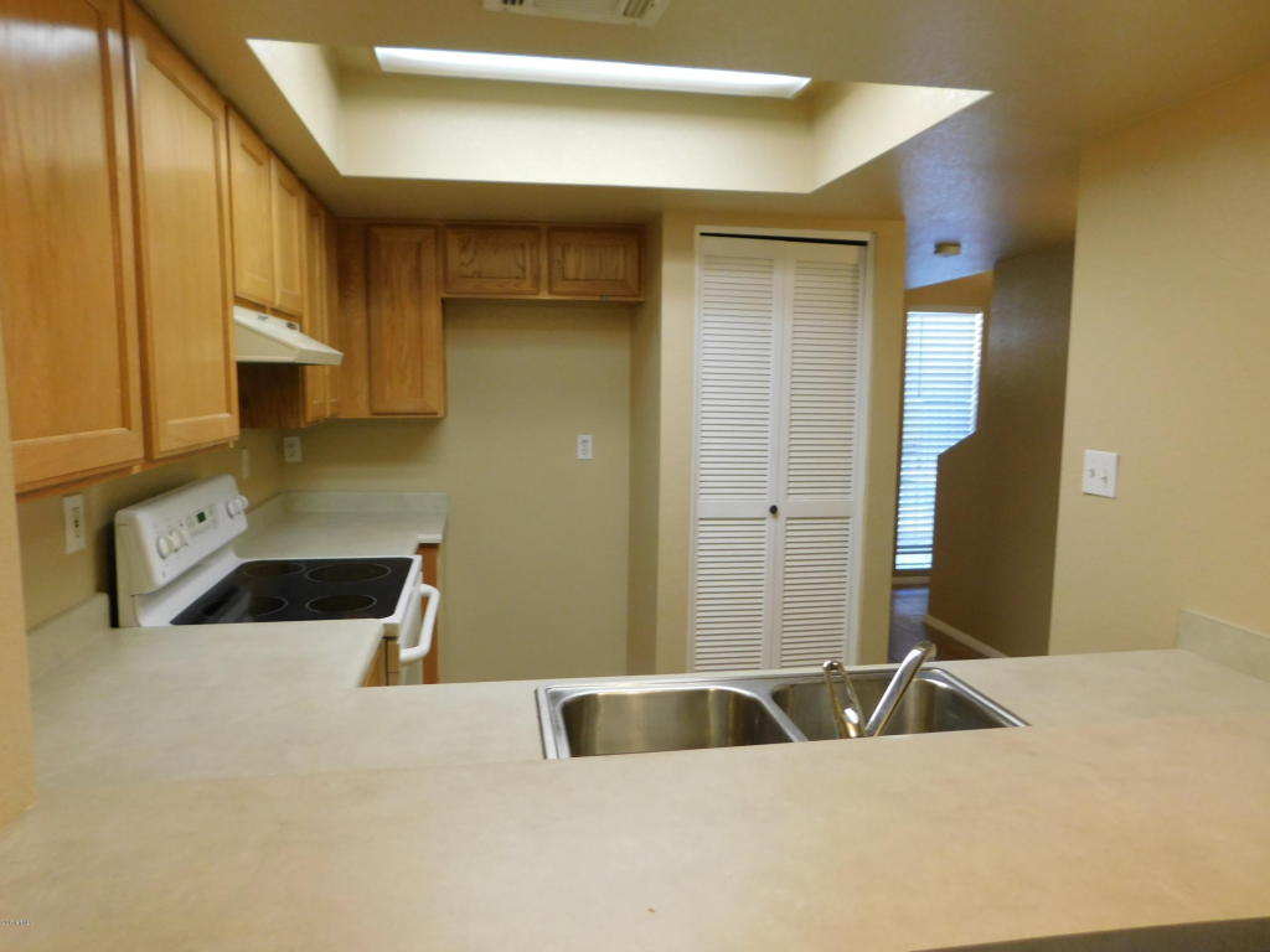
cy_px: 476
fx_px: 844
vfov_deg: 58.9
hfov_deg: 73.9
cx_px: 635
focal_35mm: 23
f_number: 3
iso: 250
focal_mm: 4
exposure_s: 1/30
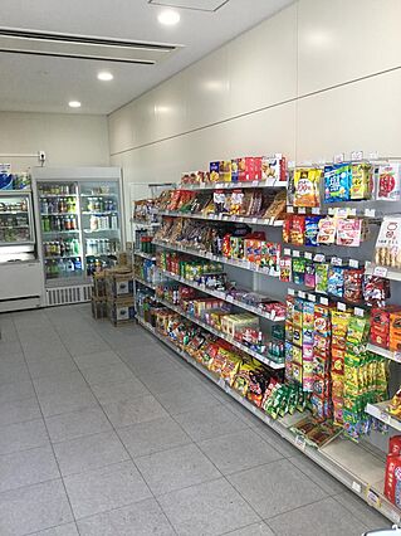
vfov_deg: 58.4
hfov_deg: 45.4
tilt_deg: -11.2
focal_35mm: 31
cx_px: 200
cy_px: 268
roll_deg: -1.5
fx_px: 479
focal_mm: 3.3
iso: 32
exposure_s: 1/30
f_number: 2.4
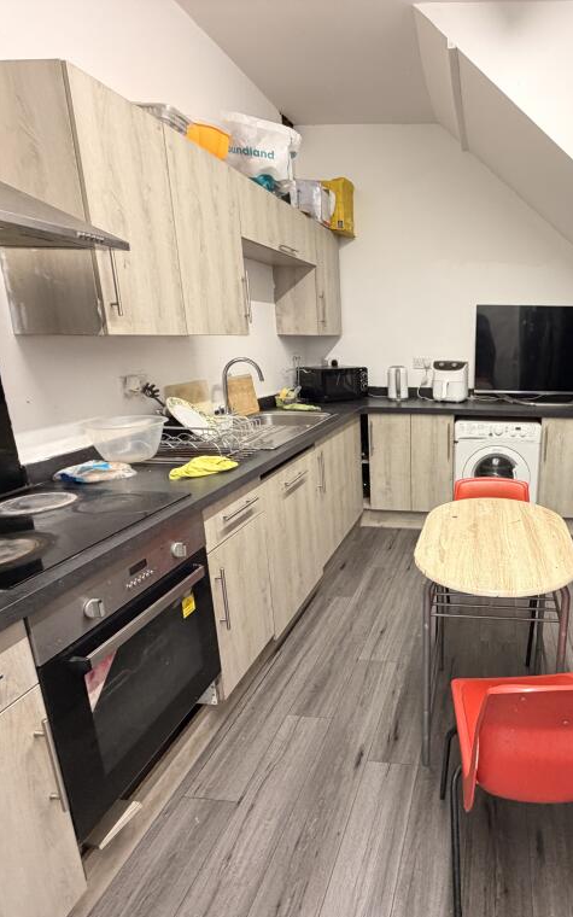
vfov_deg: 85.1
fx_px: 500
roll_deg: -1.1
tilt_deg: -12.4
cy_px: 462
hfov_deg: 55.4
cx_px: 460
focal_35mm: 20
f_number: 2.2
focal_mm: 2.22
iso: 320
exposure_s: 1/100
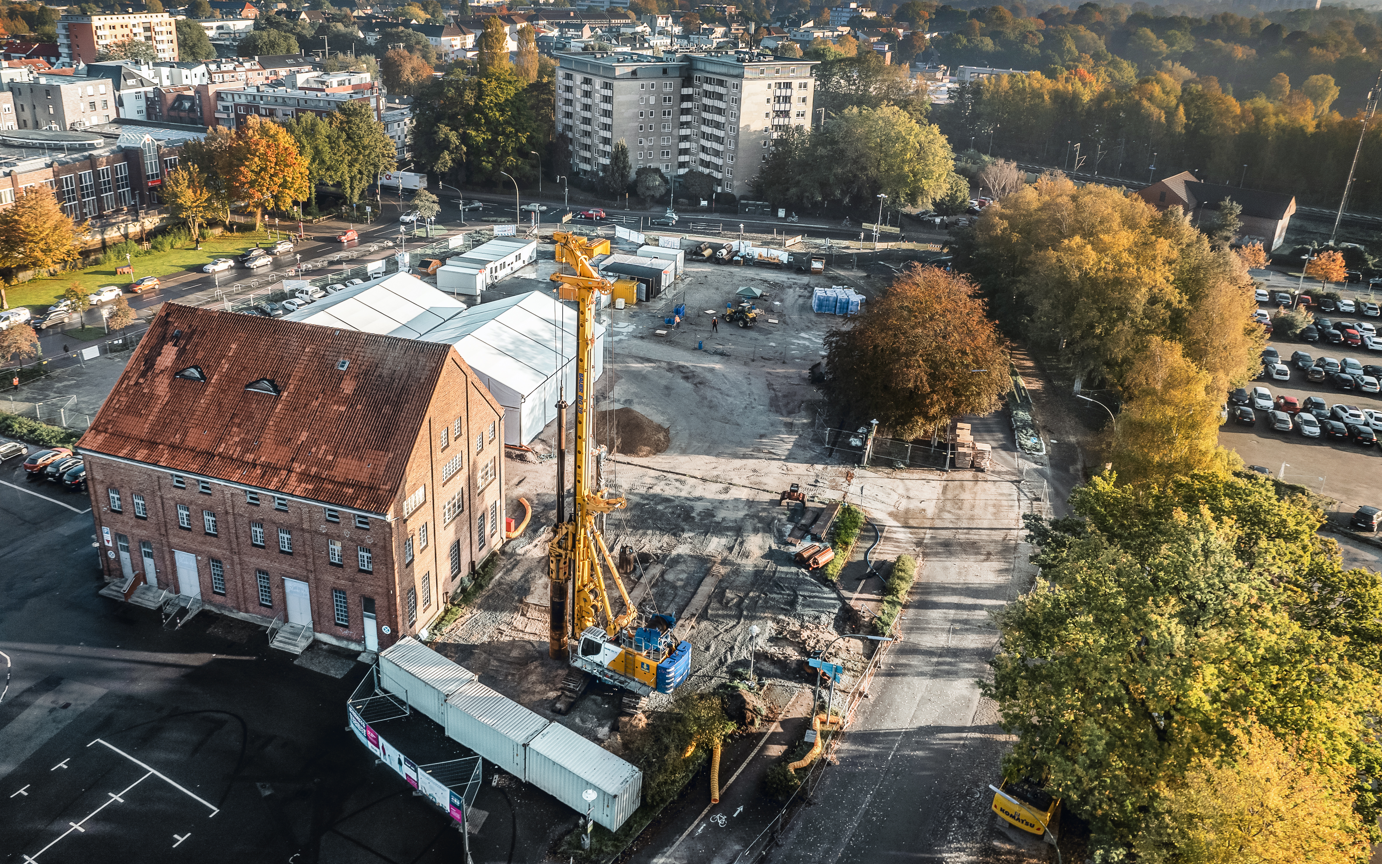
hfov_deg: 70.1
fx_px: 979
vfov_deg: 47.4
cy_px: 353
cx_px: 601
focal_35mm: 26
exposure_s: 1/60
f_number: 2.8
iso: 100
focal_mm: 8.38
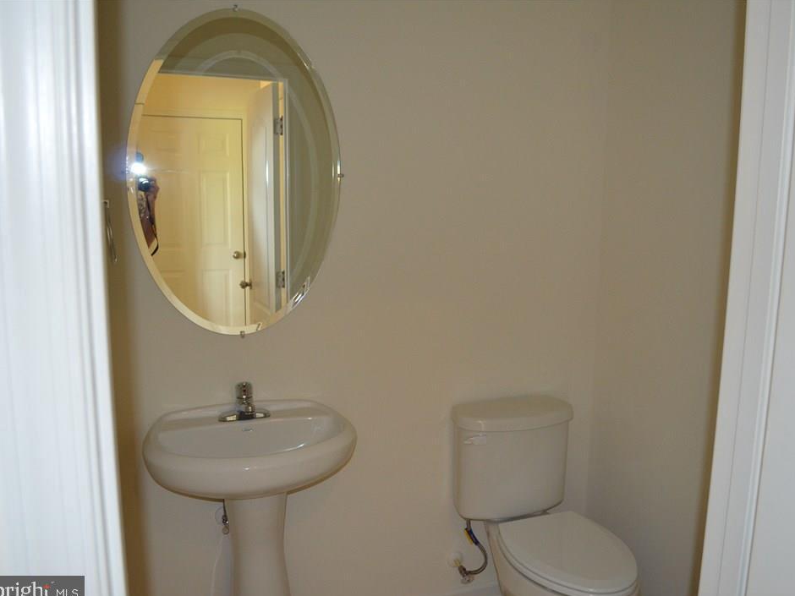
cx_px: 446
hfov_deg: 59.8
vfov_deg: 46.8
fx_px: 689
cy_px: 303
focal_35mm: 30
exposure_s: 1/60
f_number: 3.5
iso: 1600
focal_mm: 18
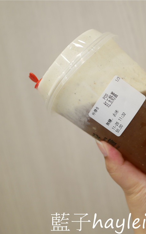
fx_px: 274
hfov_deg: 28.8
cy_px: 118
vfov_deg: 46.2
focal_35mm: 43
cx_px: 128
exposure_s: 1/100
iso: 200
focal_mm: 15
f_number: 1.7
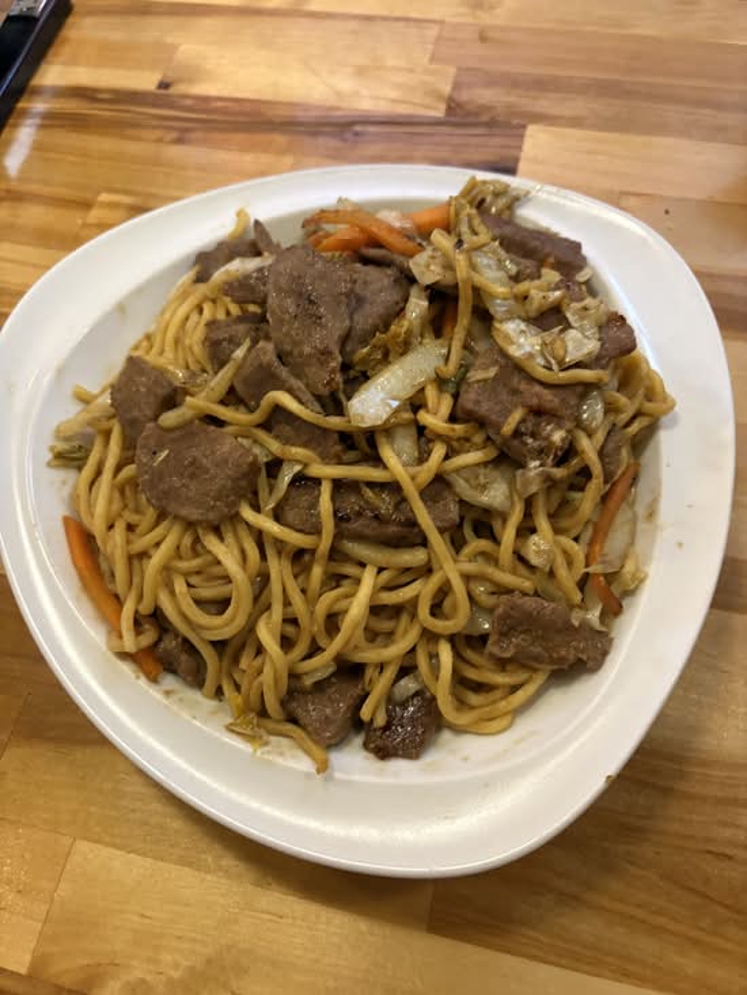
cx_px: 374
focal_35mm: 26
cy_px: 498
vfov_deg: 67.3
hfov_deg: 53.1
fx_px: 748
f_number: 1.6
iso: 400
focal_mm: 5.96
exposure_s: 1/40
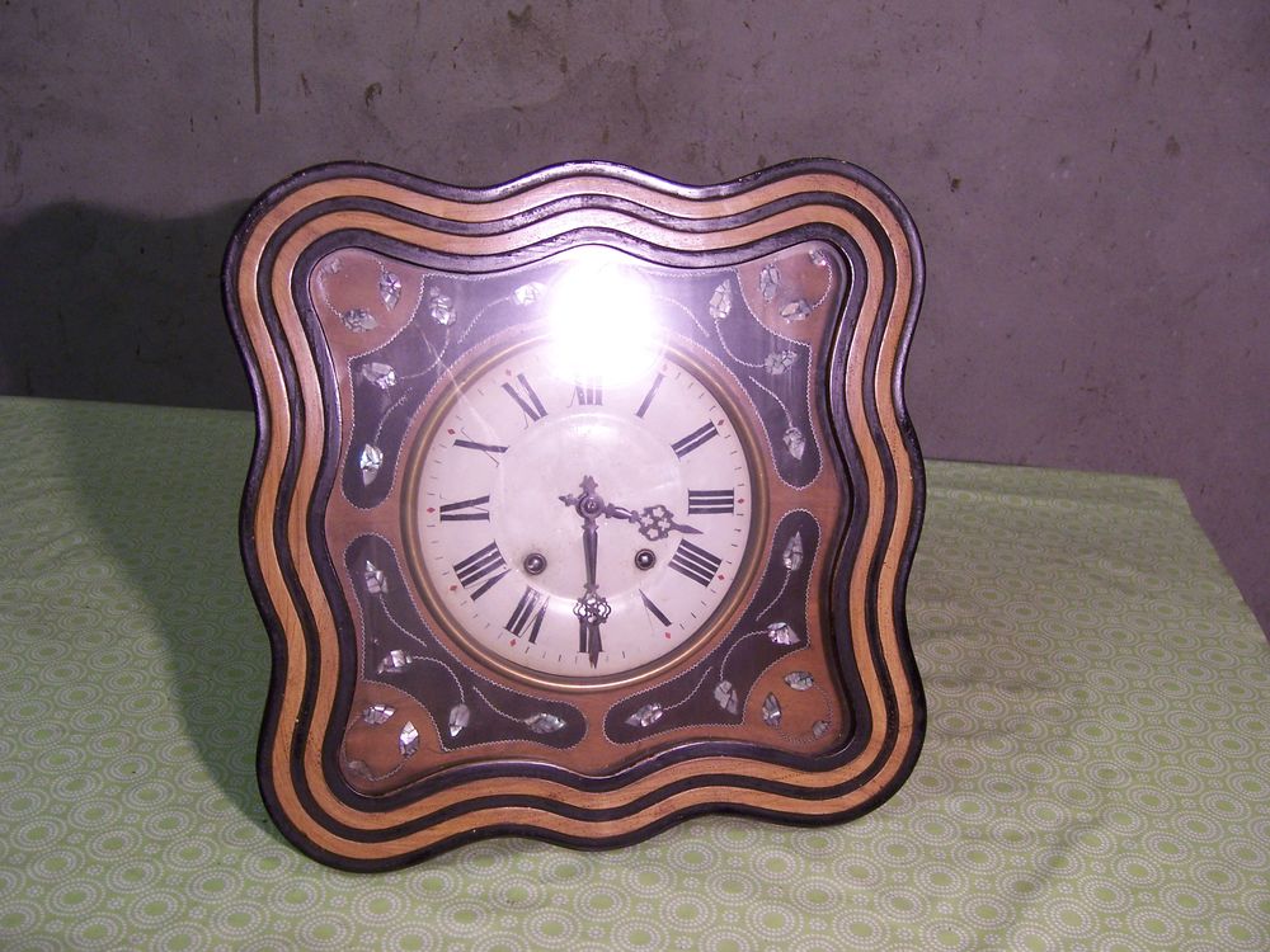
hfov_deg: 51.4
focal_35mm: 36
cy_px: 476
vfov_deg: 39.7
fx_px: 1321
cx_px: 635
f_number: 2.8
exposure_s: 1/25
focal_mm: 6.2
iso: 160
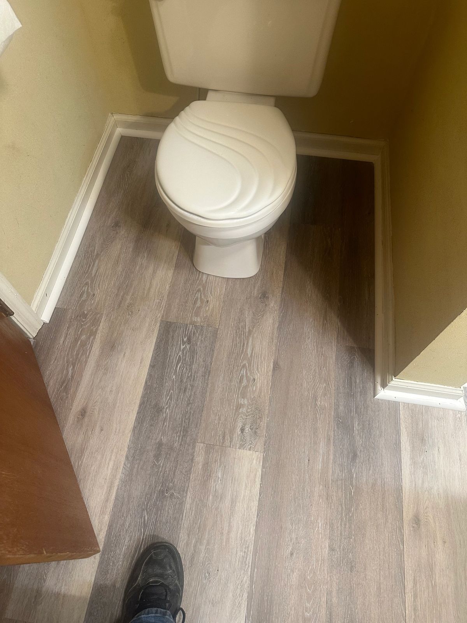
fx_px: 432
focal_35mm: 24
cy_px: 312
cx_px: 234
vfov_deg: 71.6
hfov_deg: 56.8
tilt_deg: -60.8
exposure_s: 1/60
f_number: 1.78
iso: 200
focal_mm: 6.86
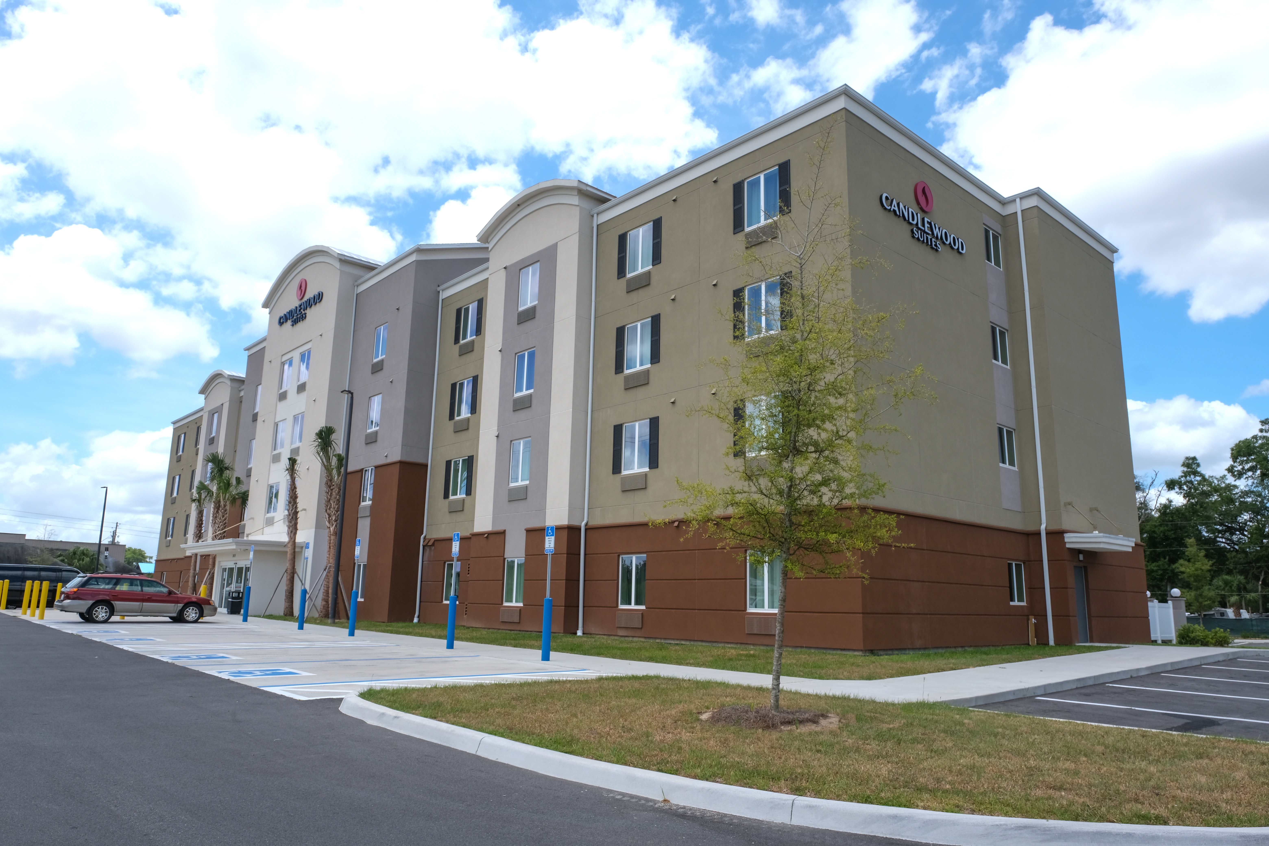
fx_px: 846
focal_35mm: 24
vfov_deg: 53.1
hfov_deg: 73.7
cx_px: 634
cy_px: 423
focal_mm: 16
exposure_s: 1/125
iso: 160
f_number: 10
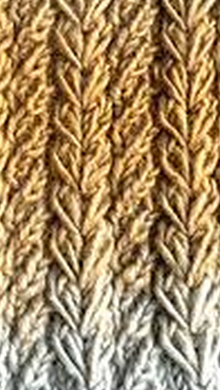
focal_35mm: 104
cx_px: 130
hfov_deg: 11.7
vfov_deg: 20.4
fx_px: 1078
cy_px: 96
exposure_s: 1/120
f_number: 1.8
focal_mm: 4.25
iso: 40
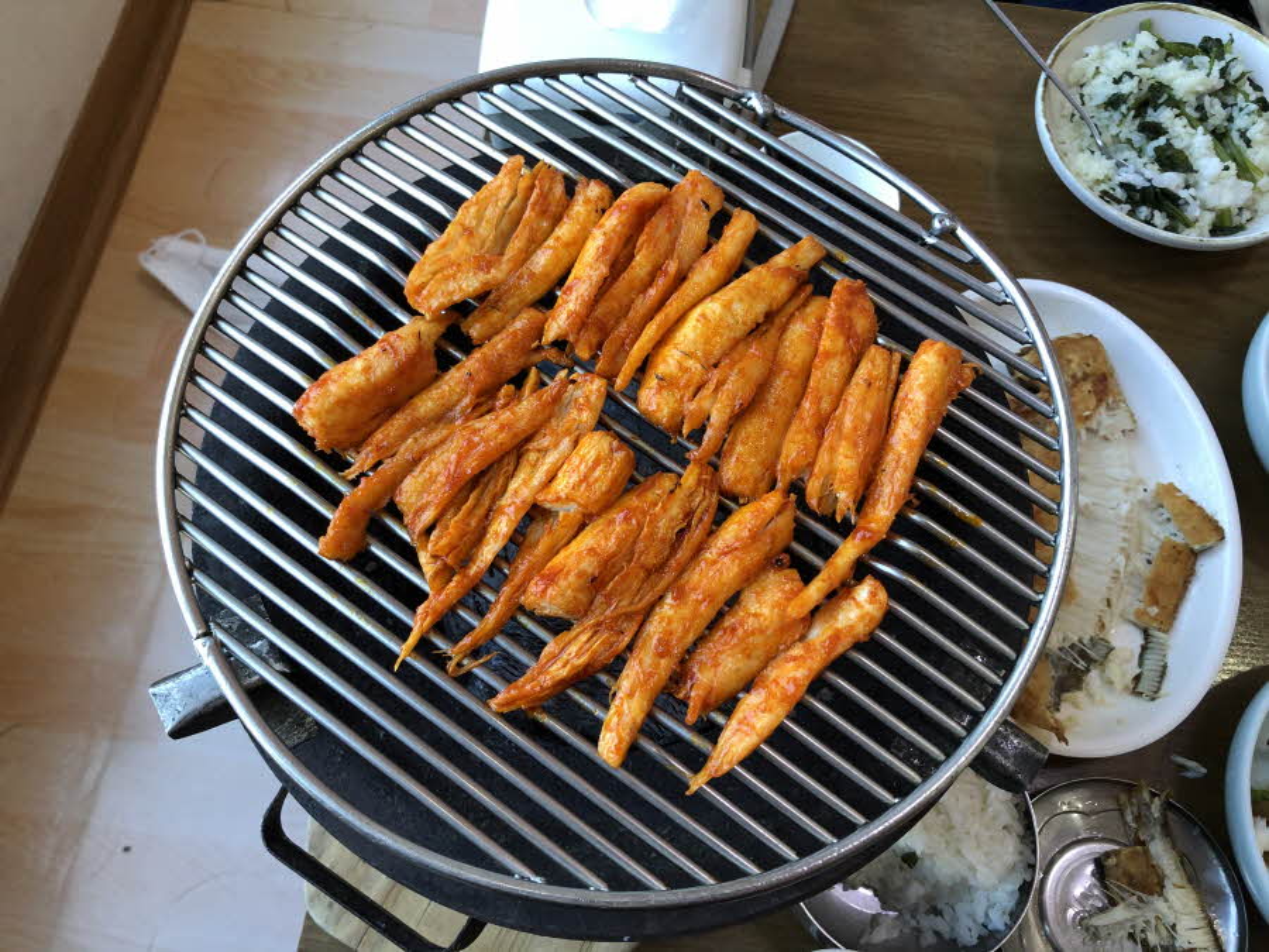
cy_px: 476
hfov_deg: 63.4
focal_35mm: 28
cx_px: 634
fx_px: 1026
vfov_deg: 49.7
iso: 25
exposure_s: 1/30
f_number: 1.8
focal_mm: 4
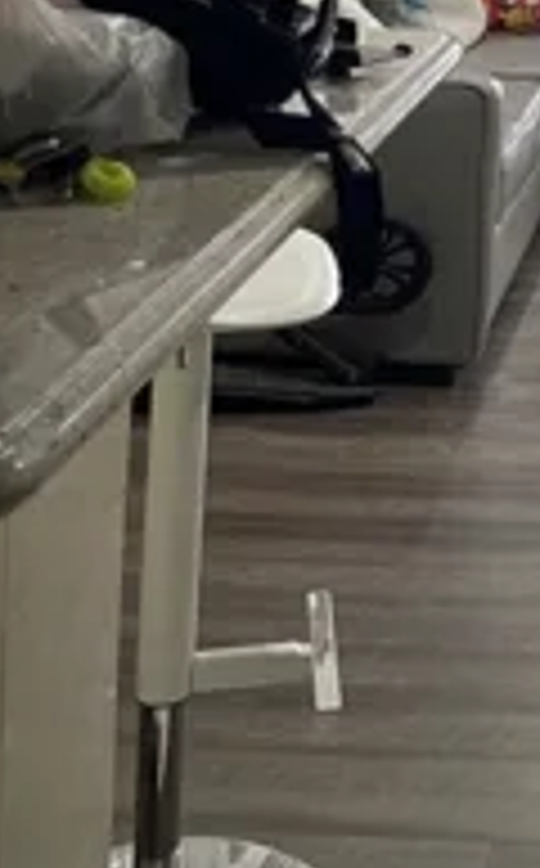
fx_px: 1820
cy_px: -279
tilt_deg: -0.4
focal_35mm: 77
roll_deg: -2.1
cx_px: 760
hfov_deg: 15.8
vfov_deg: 23.5
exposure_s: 1/60
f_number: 1.6
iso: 100
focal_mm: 5.1
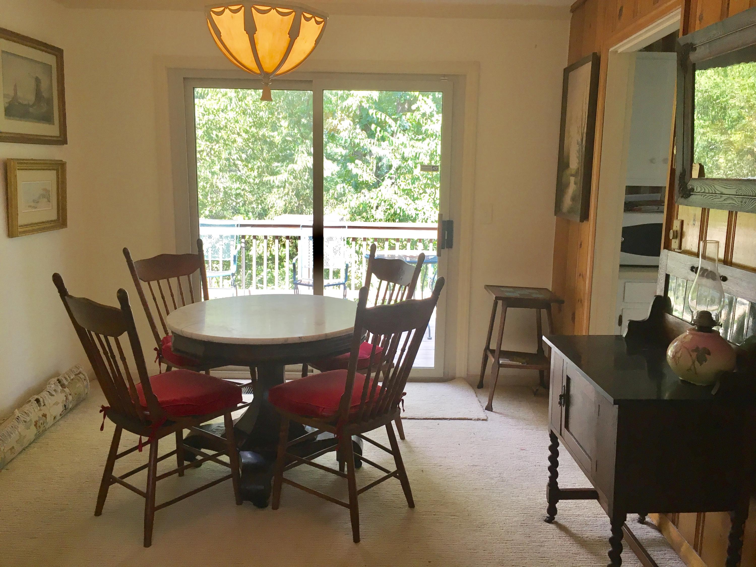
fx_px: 633
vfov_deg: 48.2
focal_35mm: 29
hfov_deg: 61.7
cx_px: 378
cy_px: 284
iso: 25
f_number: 2.2
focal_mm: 4.15
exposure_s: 1/40
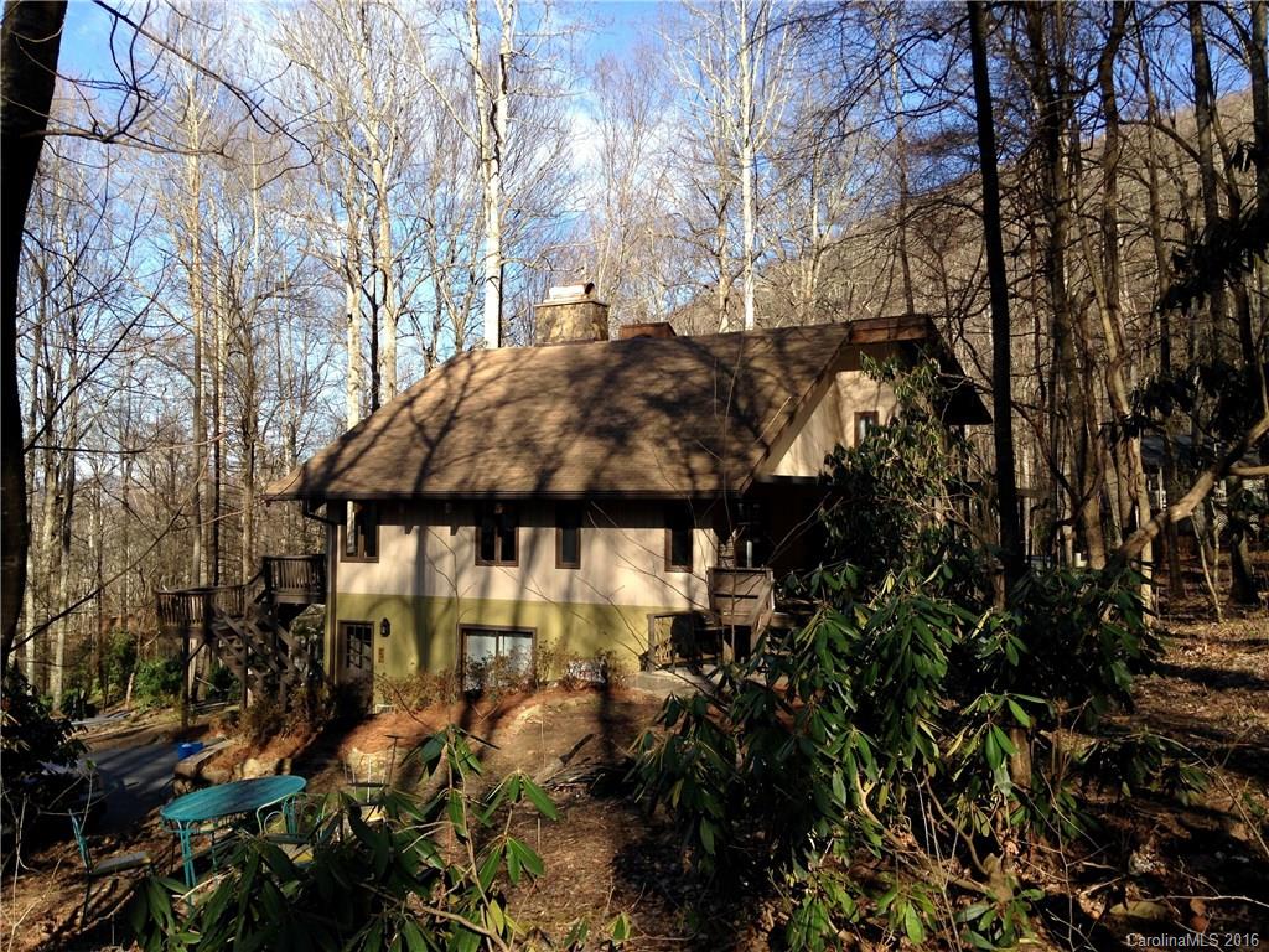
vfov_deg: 42.9
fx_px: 1210
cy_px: 476
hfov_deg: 55.4
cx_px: 634
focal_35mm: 33
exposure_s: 1/589
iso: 50
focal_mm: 4.12
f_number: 2.4
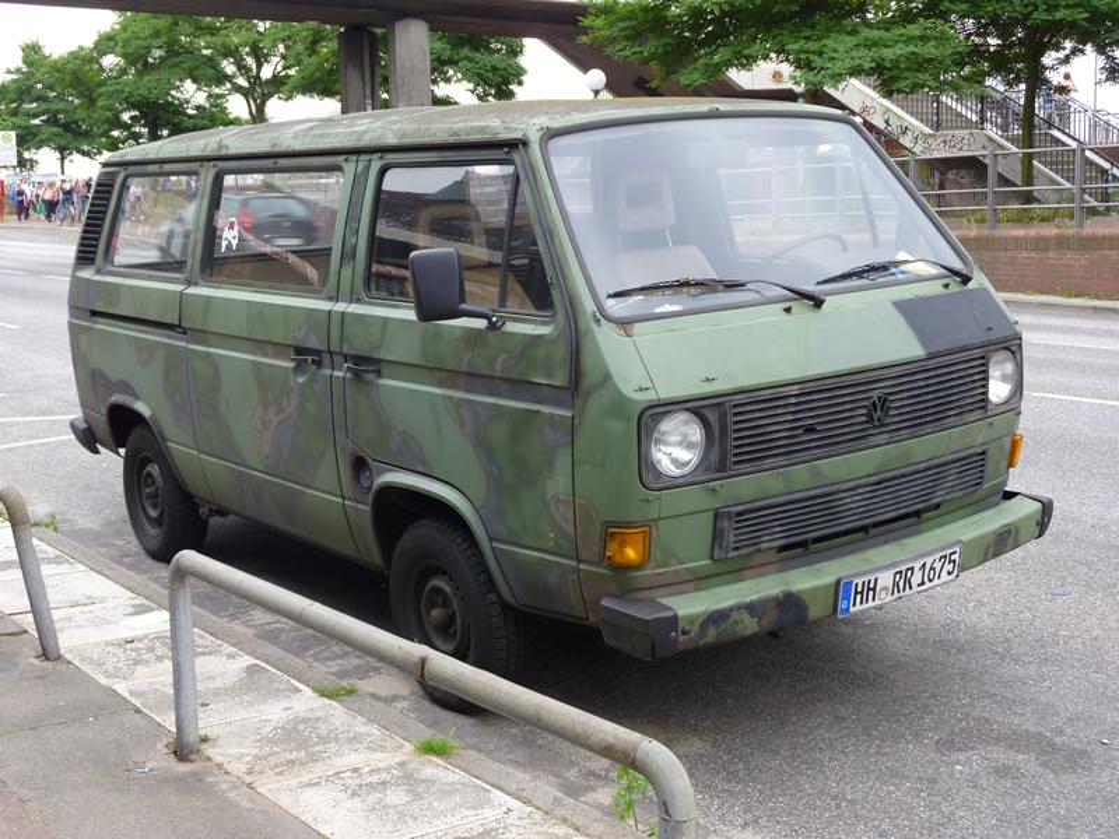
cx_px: 560
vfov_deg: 32.2
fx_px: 1455
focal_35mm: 45
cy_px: 420
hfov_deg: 42.1
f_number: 4.2
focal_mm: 8.1
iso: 80
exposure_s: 1/50
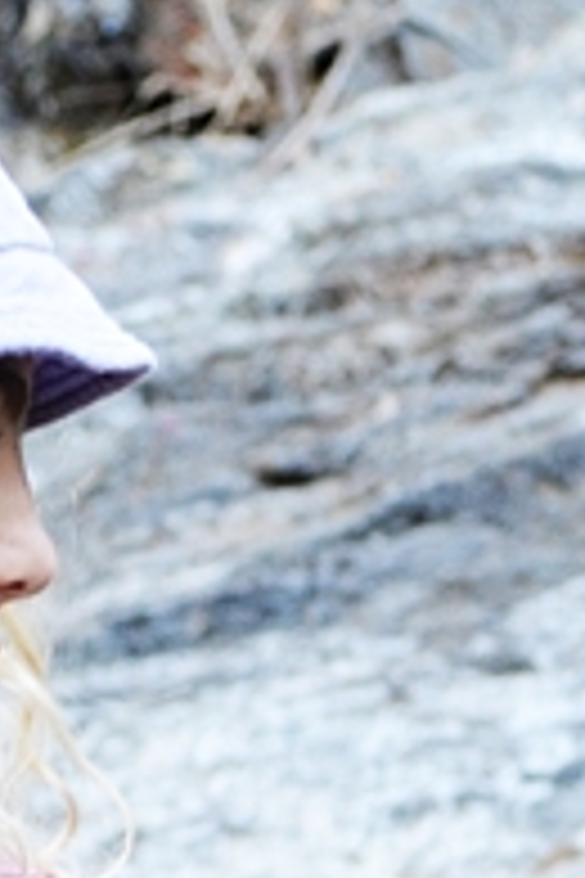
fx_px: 5508
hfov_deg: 6.0
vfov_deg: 8.9
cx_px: -412
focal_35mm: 226
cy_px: 1319
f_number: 5.3
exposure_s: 1/60
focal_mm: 42
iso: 800
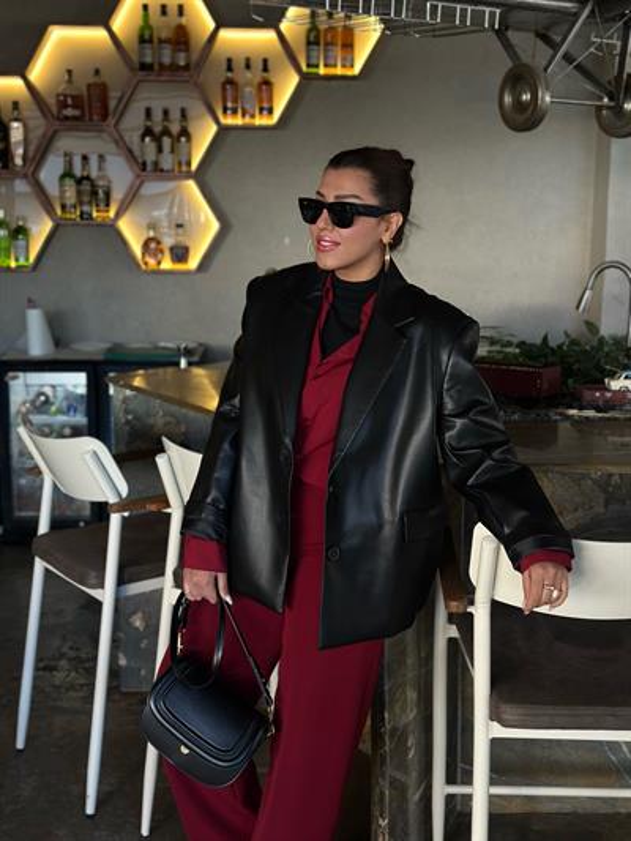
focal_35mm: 48
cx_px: 316
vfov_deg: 39.6
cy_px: 420
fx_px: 1166
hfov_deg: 30.3
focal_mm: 6.86
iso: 80
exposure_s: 1/100
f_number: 1.78
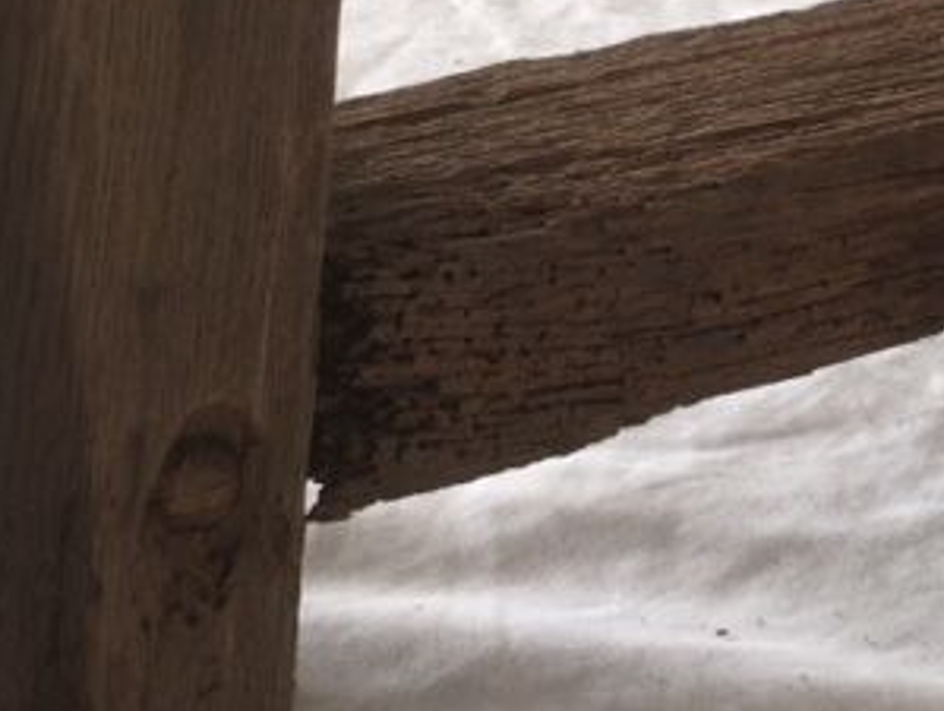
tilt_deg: -28.6
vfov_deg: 23.4
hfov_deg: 29.9
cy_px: 161
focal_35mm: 62
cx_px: 843
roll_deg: -0.4
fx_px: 1693
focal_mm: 4.15
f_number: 2.2
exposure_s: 1/50
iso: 40
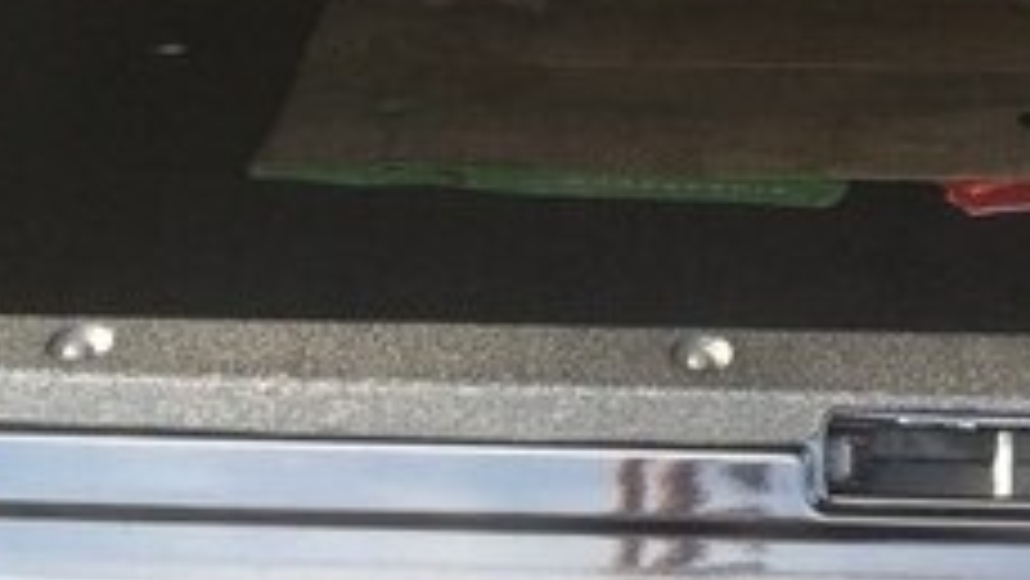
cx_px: 918
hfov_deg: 22.8
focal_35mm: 91
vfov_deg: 12.4
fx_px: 2486
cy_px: -393
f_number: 2.2
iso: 64
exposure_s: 1/100
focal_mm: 4.15
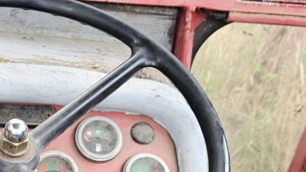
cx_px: 19
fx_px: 576
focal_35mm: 71
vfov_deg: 15.5
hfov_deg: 28.4
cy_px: 271
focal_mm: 5.4
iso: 200
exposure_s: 1/180
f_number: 1.8
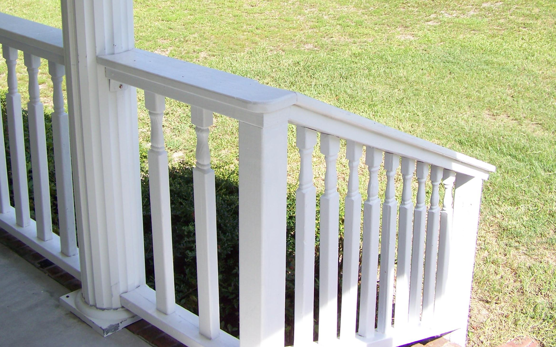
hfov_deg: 38.9
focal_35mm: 52
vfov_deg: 24.6
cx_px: 274
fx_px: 788
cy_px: 84
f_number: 4
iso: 64
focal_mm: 6.3
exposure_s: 1/400
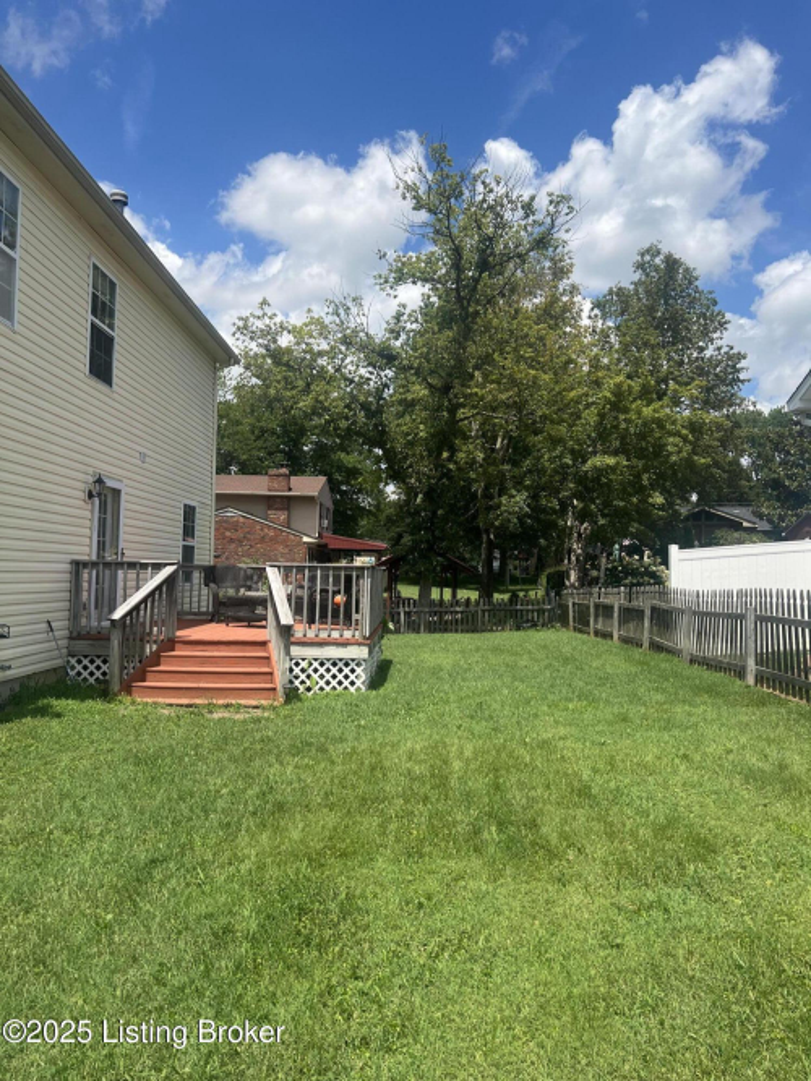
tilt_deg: +2.9
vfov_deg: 67.3
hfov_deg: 53.0
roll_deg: -1.3
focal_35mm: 26
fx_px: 812
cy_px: 540
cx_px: 406
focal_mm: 5.7
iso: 50
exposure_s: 1/4115
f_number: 1.5
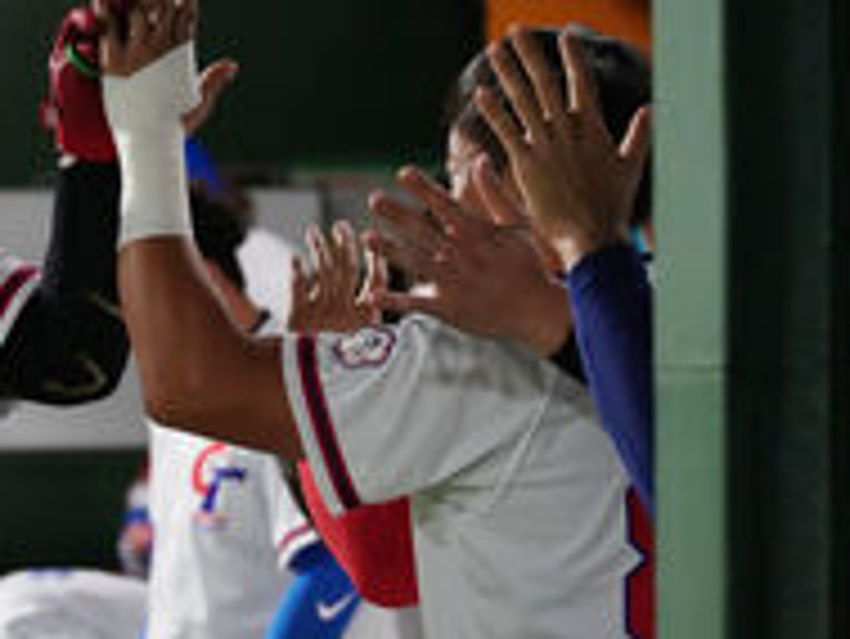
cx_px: -45
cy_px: 349
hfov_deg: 7.5
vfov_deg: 5.6
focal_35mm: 264
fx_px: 6487
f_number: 4.5
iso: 5000
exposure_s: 1/320
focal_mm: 130
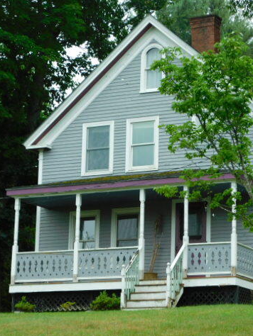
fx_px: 1052
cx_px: 167
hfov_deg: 13.7
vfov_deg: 18.2
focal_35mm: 108
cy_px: 169
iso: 125
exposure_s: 1/200
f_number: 4.4
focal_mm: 14.2
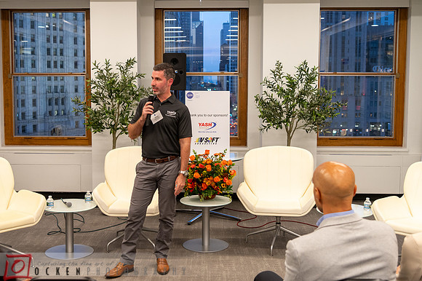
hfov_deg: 45.3
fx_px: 504
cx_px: 189
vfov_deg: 31.1
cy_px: 126
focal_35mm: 43
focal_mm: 38
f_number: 4
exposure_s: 1/100
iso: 1600
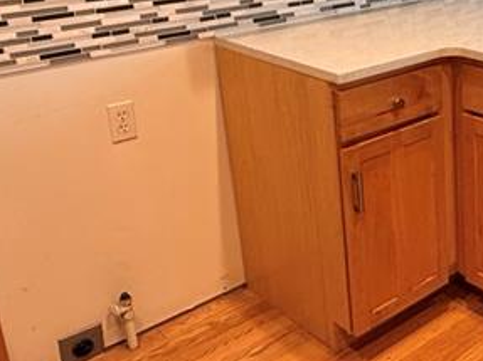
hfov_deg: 34.3
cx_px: 498
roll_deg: +0.9
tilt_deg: -15.9
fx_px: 697
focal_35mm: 50
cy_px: 77
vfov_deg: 28.5
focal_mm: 2.22
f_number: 2.2
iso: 200
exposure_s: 1/62
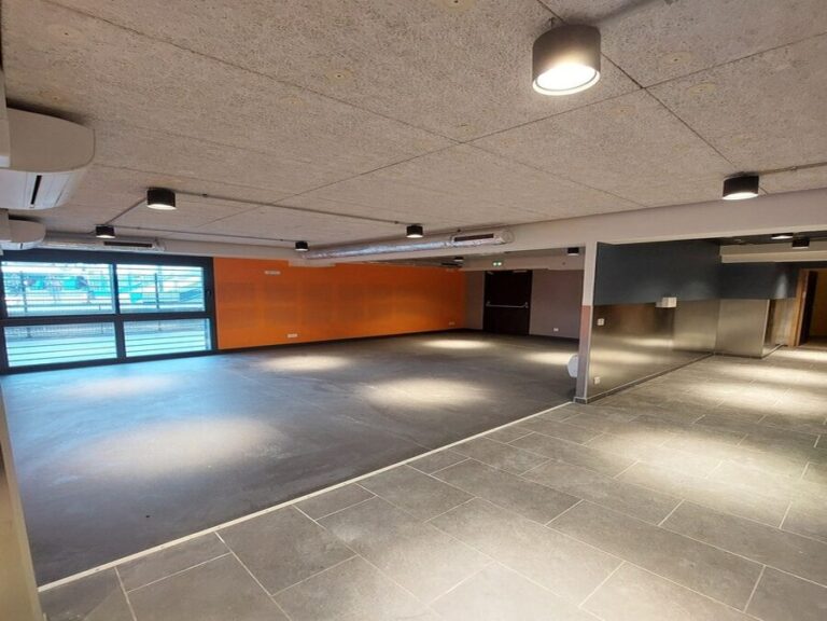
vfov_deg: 89.9
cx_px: 414
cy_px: 310
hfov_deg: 106.2
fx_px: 311
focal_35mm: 13
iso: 250
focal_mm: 1.74
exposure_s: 1/50
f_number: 2.2
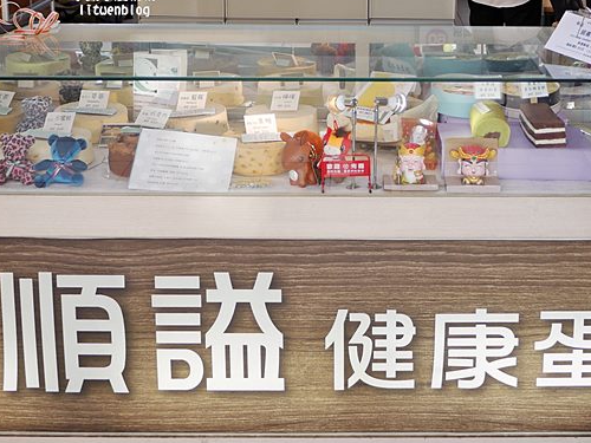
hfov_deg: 34.1
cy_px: 9
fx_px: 956
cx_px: 390
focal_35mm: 56
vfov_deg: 25.0
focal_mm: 14
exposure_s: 1/100
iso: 200
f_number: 2.5
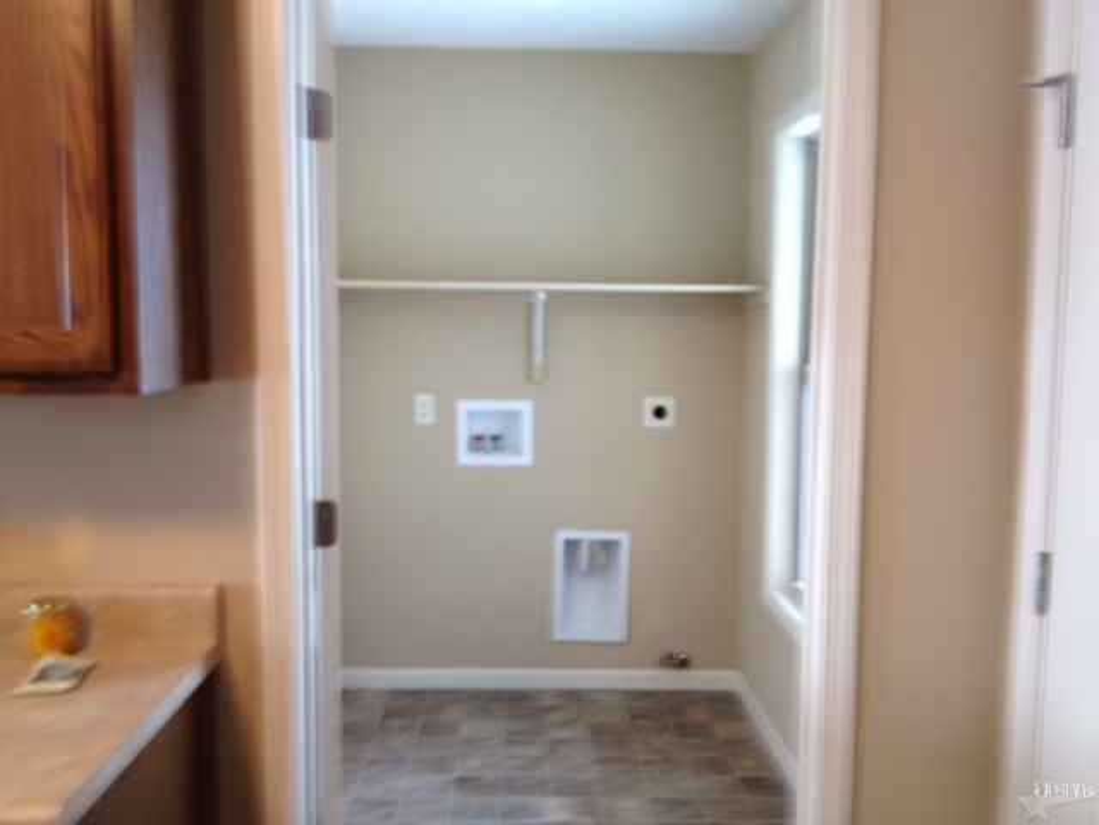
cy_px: 412
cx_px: 550
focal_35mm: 35
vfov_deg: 40.7
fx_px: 1111
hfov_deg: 52.6
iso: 50
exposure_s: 1/20
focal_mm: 4.28
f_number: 2.4
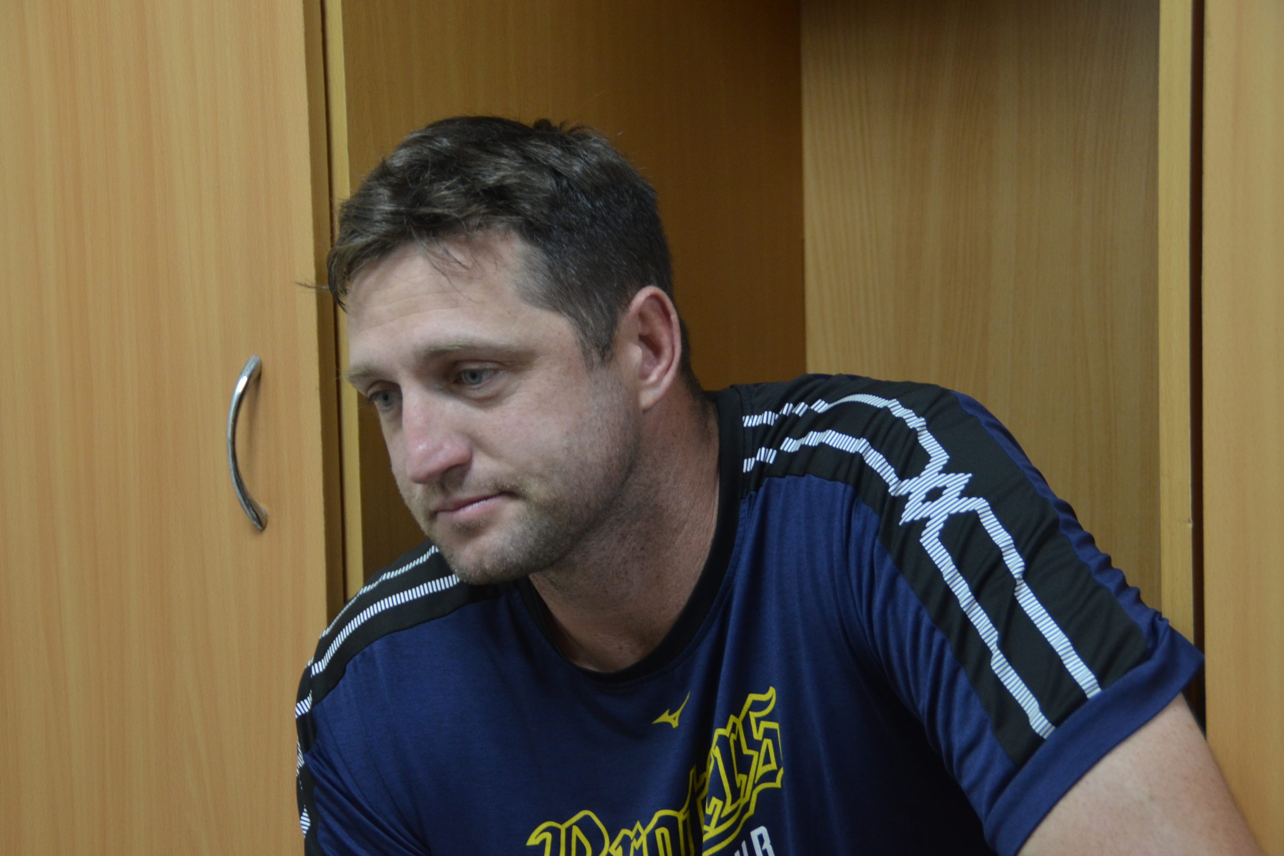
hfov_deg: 23.9
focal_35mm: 85
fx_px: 3031
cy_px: 426
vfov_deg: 16.1
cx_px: 635
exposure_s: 1/20
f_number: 5
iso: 1000
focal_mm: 56
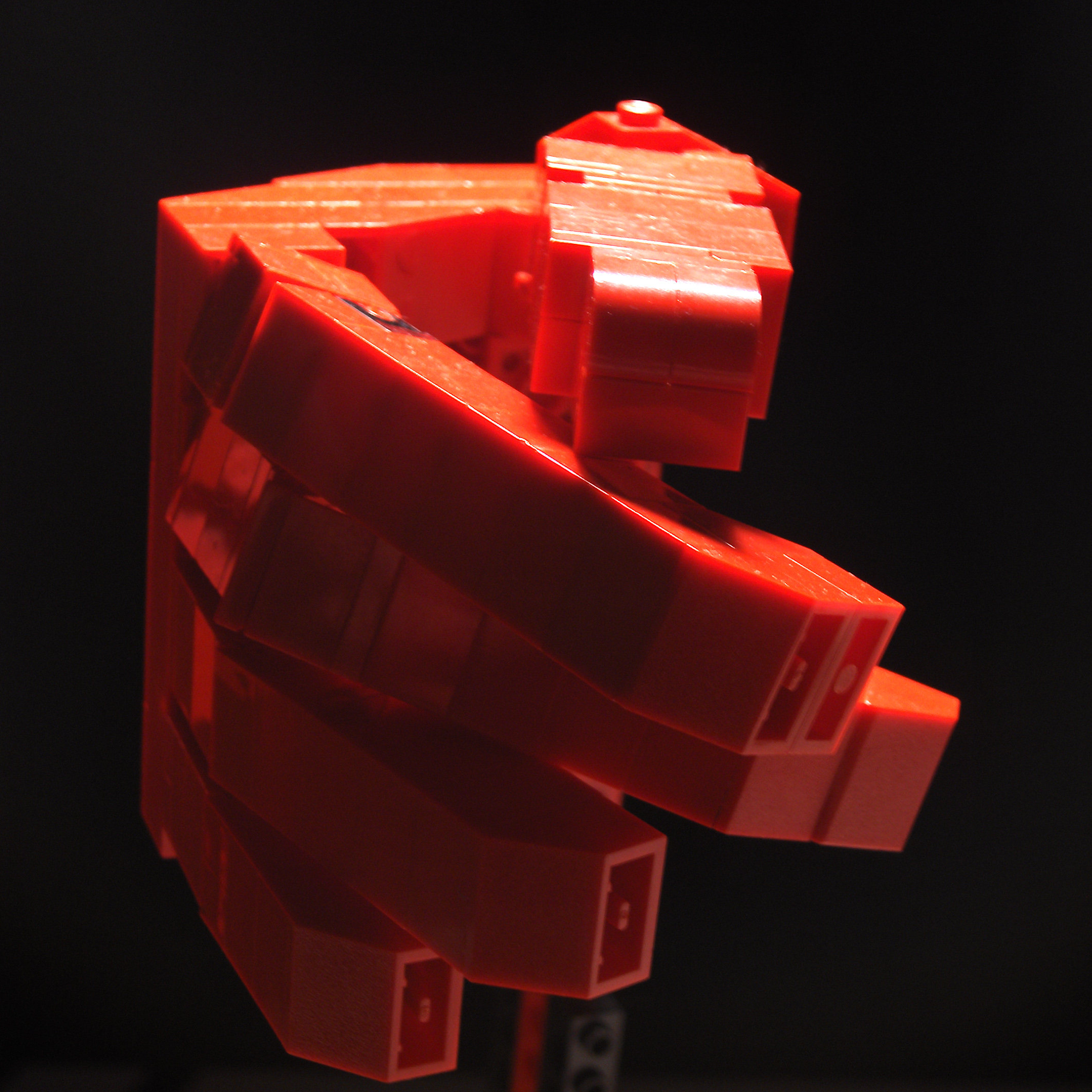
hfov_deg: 26.5
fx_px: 2320
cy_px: 542
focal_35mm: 65
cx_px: 546
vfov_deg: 26.5
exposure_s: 1/3.8
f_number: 3.2
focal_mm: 11.4
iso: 100
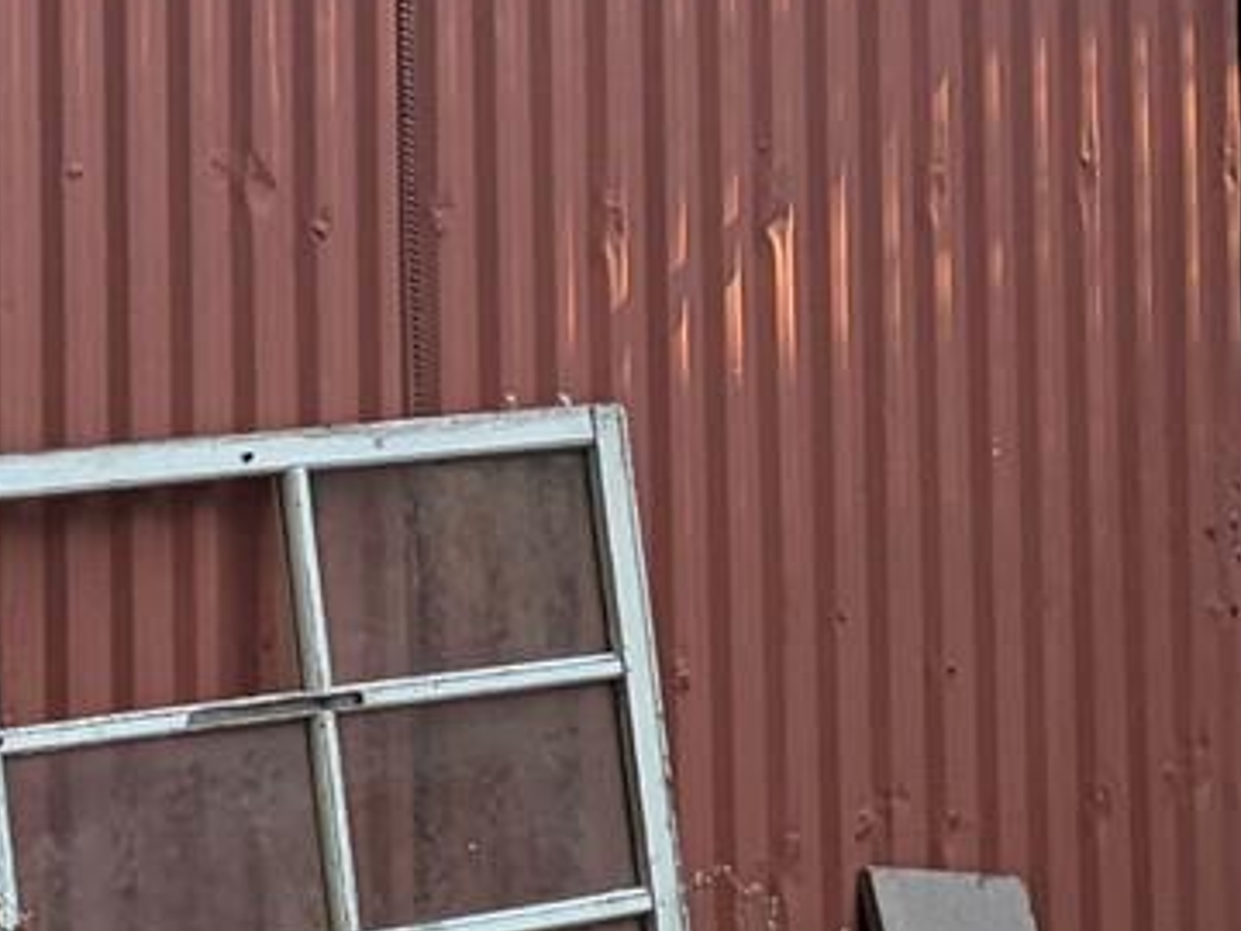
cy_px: -266
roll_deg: +0.0
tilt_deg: +1.8
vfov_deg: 9.8
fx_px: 5306
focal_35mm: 148
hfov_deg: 13.1
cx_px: -83
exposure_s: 1/185
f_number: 1.6
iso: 125
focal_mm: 5.96
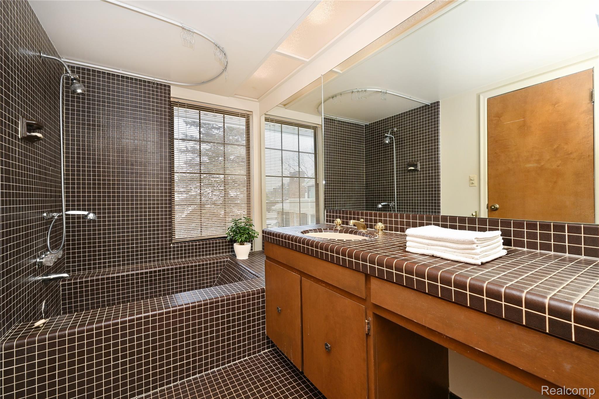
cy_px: 200
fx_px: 233
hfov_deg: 104.3
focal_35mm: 14
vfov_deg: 81.2
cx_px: 300
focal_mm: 14
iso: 280
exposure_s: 1/60
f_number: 13
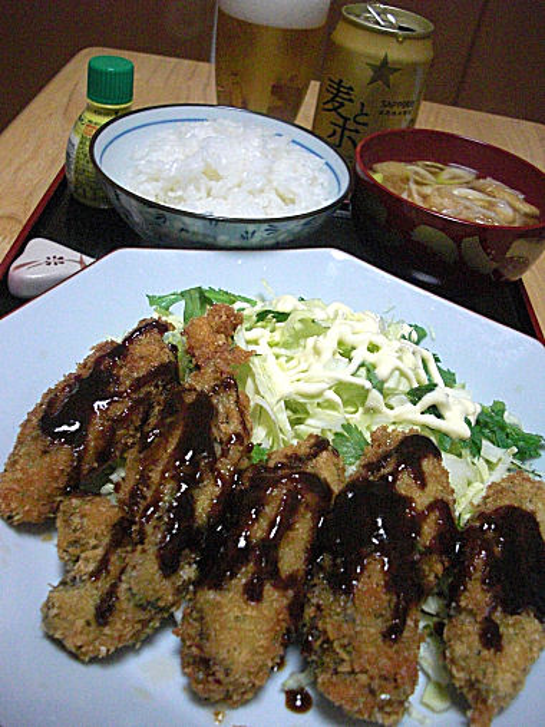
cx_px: 272
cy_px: 364
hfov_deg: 39.6
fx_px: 756
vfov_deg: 51.4
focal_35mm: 36
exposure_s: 1/100
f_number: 2.8
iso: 800
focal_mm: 6.3
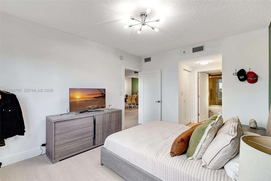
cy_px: 90
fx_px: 120
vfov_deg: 73.8
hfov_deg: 96.7
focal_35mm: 16
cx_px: 136
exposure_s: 1/5
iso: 640
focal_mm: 16
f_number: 13
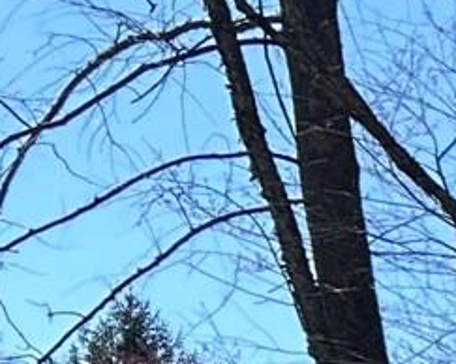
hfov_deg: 6.8
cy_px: 1084
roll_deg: +0.4
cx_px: 1901
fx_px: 2886
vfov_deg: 6.6
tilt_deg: +0.4
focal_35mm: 214
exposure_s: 1/1724
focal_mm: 5.7
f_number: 1.5
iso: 50
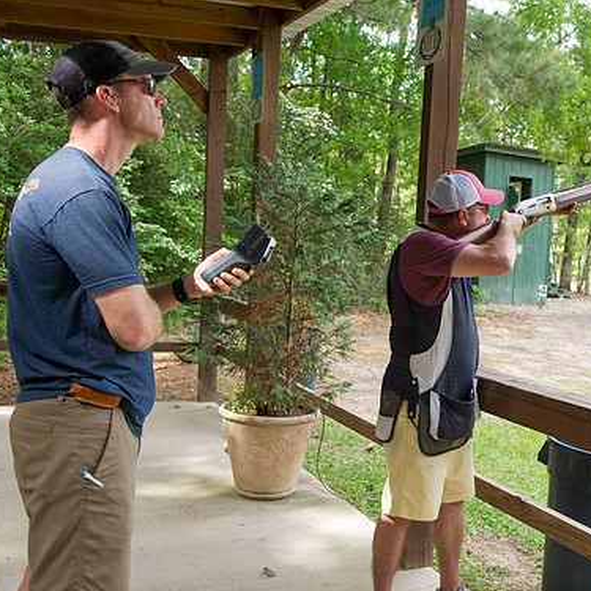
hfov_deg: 39.1
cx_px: 437
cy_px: 303
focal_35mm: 42
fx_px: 811
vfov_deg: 40.0
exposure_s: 1/100
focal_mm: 32
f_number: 5.6
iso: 200
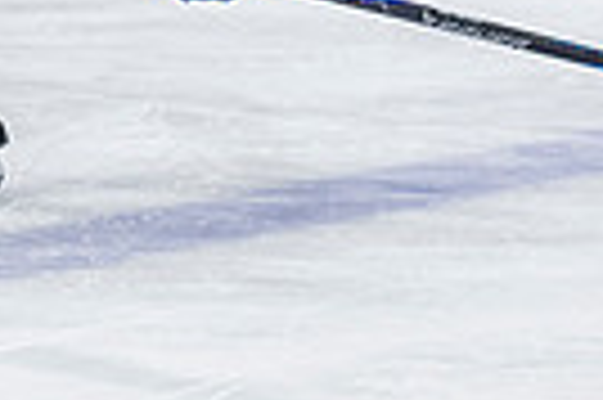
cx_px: -162
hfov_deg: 3.2
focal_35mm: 645
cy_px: -240
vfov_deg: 2.1
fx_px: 10791
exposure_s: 1/800
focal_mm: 122
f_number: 3.2
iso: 1600
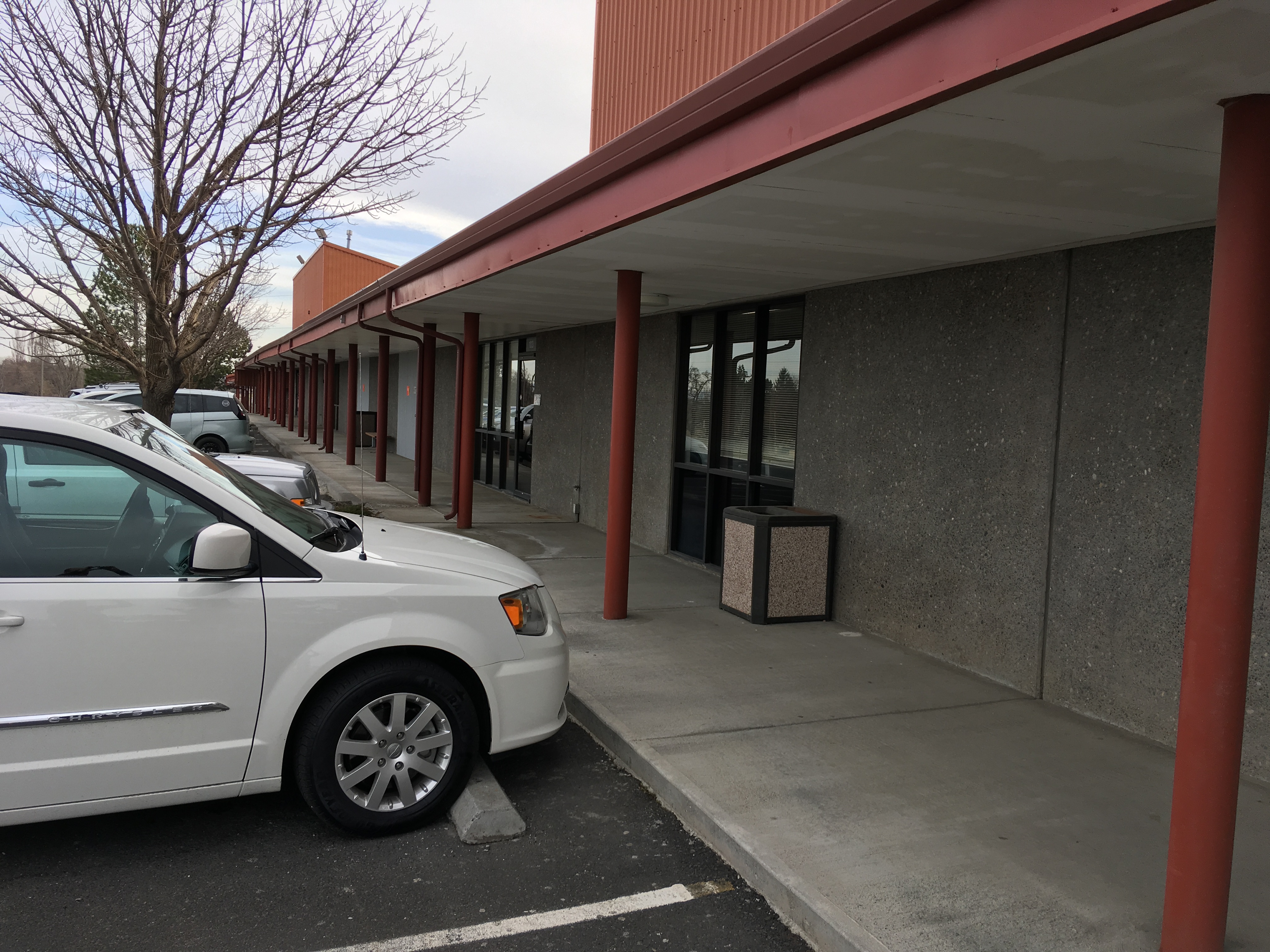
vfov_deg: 48.2
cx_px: 635
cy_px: 476
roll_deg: -3.7
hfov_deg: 61.7
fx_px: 1064
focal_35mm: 29
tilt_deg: -4.5
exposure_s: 1/516
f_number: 2.2
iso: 25
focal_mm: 4.15
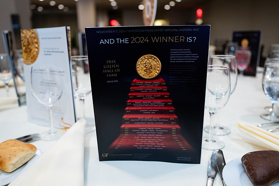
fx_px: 234
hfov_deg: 61.6
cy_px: 94
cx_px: 144
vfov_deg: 43.2
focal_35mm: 30
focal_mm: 28
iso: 3200
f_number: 3.2
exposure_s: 1/200
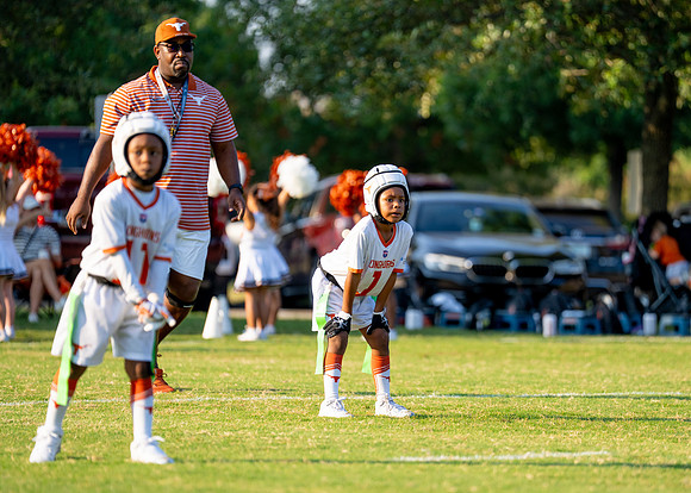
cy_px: 268
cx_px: 408
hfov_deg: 8.7
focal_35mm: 233
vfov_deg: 6.2
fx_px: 4562
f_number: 2.8
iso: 200
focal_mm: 200
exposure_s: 1/1600
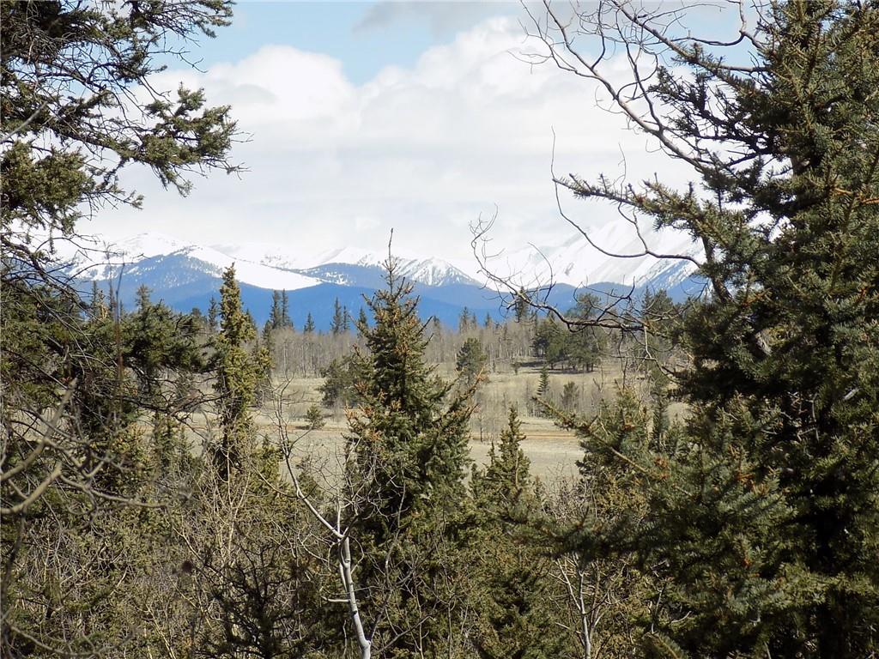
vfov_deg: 6.8
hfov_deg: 9.1
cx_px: 440
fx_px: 5510
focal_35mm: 217
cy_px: 330
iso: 80
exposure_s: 1/320
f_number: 5.5
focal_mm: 38.6
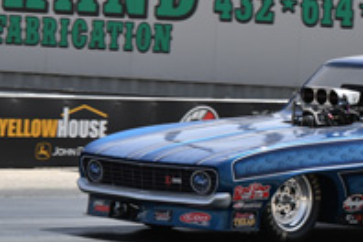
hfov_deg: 7.8
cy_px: 126
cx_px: 312
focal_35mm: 265
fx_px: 2672
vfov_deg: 5.2
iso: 160
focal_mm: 70
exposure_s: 1/1000
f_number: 5.6
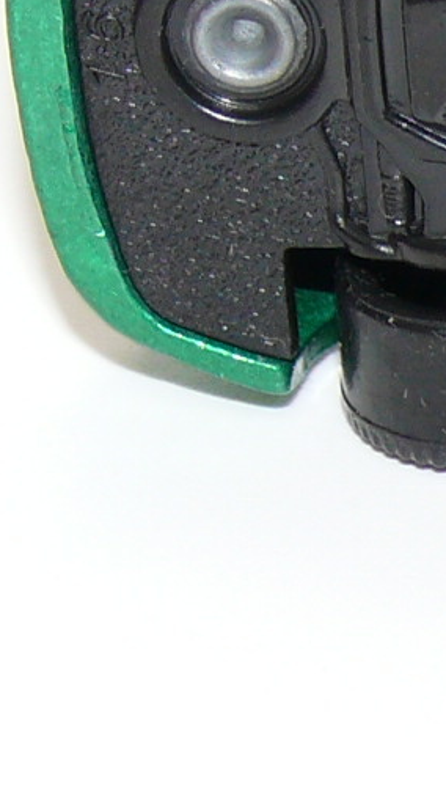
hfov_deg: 3.4
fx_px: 7475
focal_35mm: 356
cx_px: 1128
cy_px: -30
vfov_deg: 6.0
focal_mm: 13.4
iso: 100
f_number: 4
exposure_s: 1/30
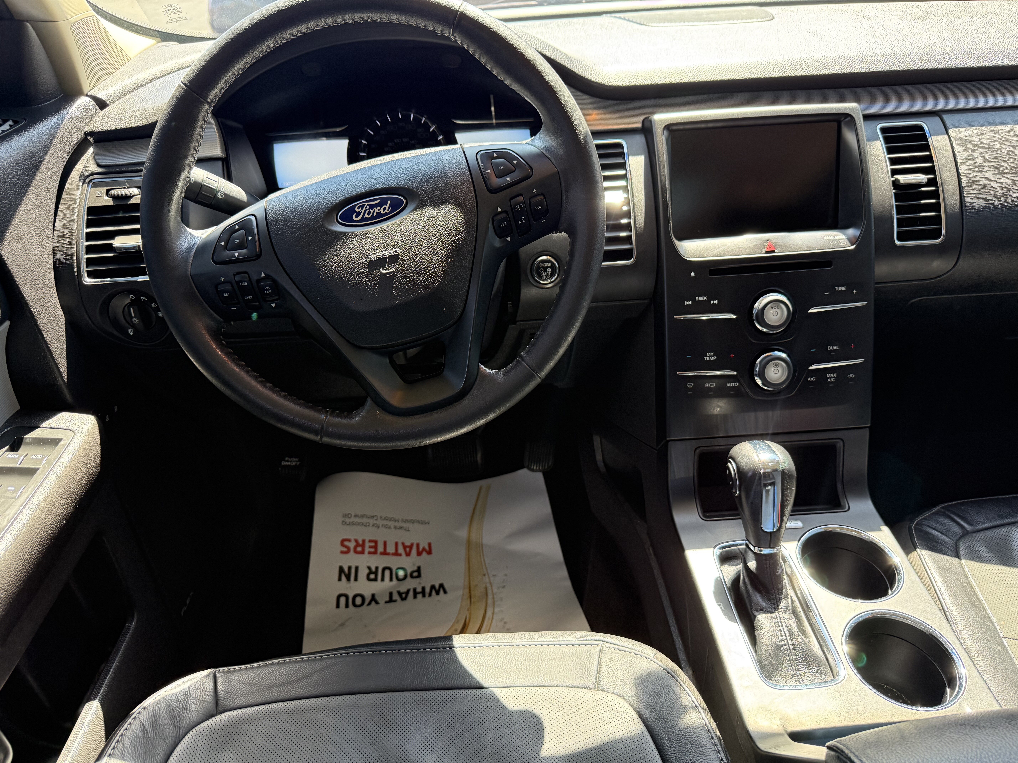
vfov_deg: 56.8
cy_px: 382
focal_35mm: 24
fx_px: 706
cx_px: 509
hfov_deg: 71.6
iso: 200
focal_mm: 6.76
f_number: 1.78
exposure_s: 1/62
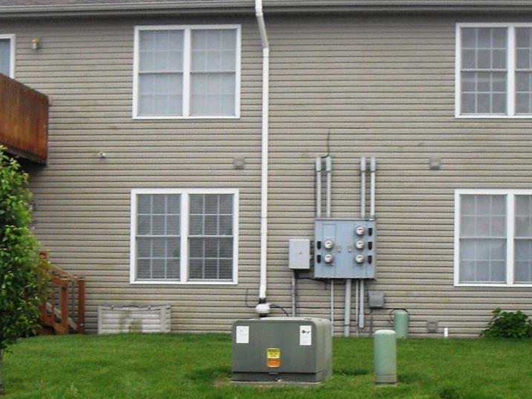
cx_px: 368
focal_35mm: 82
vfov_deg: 17.9
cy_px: 277
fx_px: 1260
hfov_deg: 23.7
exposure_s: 1/60
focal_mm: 6.3
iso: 80
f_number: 8.9
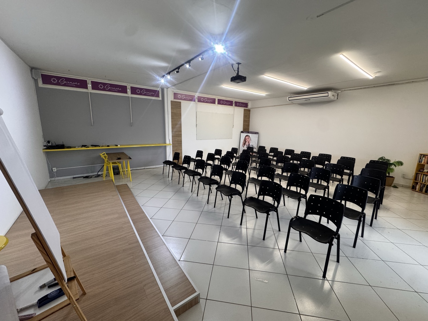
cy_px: 160
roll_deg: -1.1
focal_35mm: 14
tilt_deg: -12.7
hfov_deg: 102.1
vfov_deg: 85.7
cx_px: 214
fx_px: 173
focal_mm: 2.22
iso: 250
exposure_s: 1/120
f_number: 2.2
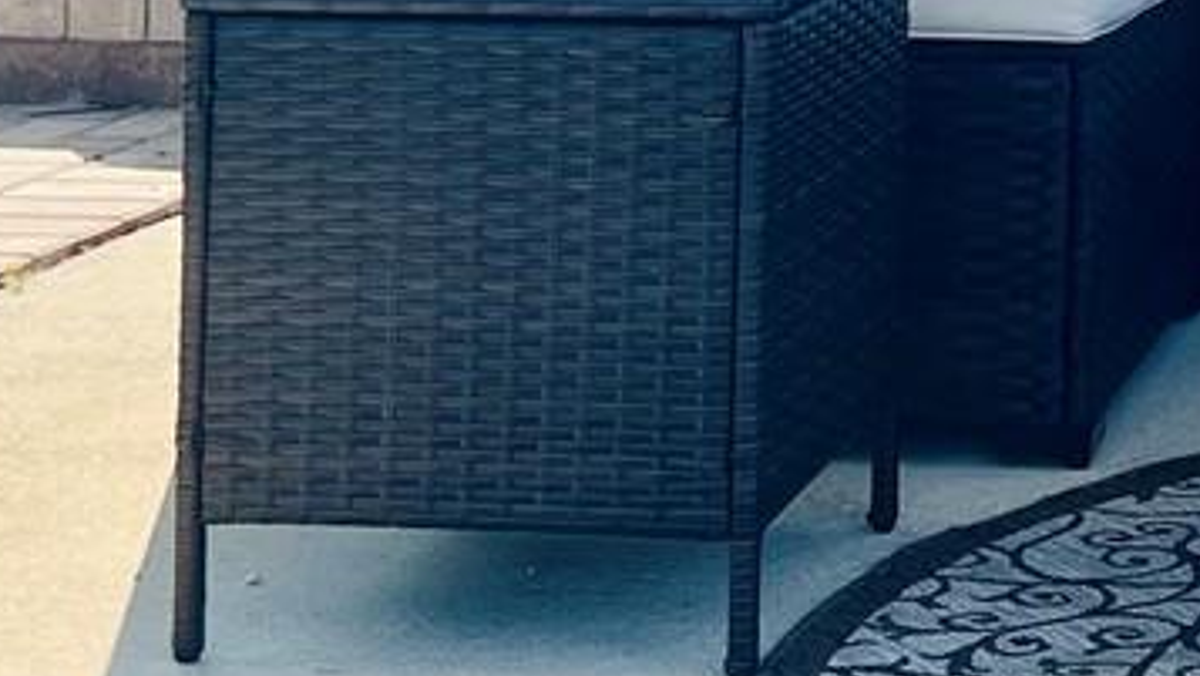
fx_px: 4042
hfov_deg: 16.1
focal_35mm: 127
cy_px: -679
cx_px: 1509
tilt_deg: +2.5
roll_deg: -1.2
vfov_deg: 9.0
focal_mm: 5.7
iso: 50
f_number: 1.5
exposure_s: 1/2165
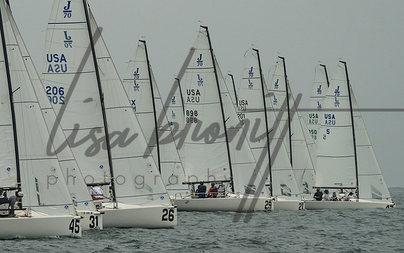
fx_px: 3518
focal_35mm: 319
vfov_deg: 4.1
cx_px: 101
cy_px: 153
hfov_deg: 6.6
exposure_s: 1/3200
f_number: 9
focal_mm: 155
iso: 800
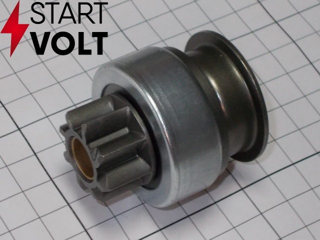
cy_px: 120
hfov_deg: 33.2
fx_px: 536
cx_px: 160
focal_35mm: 58
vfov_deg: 25.2
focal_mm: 10.3
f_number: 4.9
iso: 200
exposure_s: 1/30
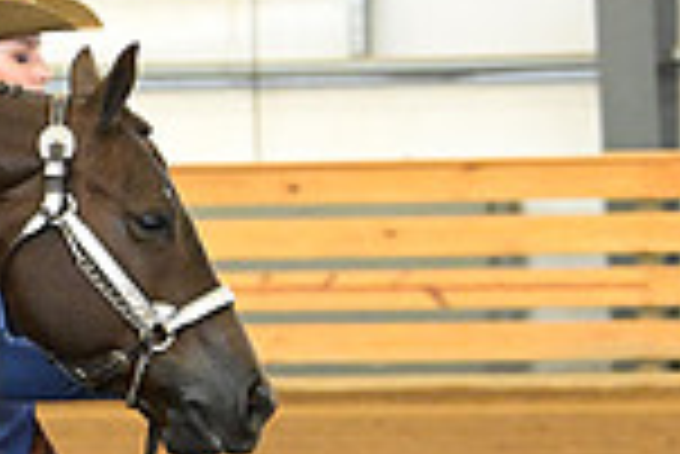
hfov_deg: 5.4
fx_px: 7128
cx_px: -531
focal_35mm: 377
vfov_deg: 3.7
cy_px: 407
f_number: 5
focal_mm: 98
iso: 8000
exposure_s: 1/200
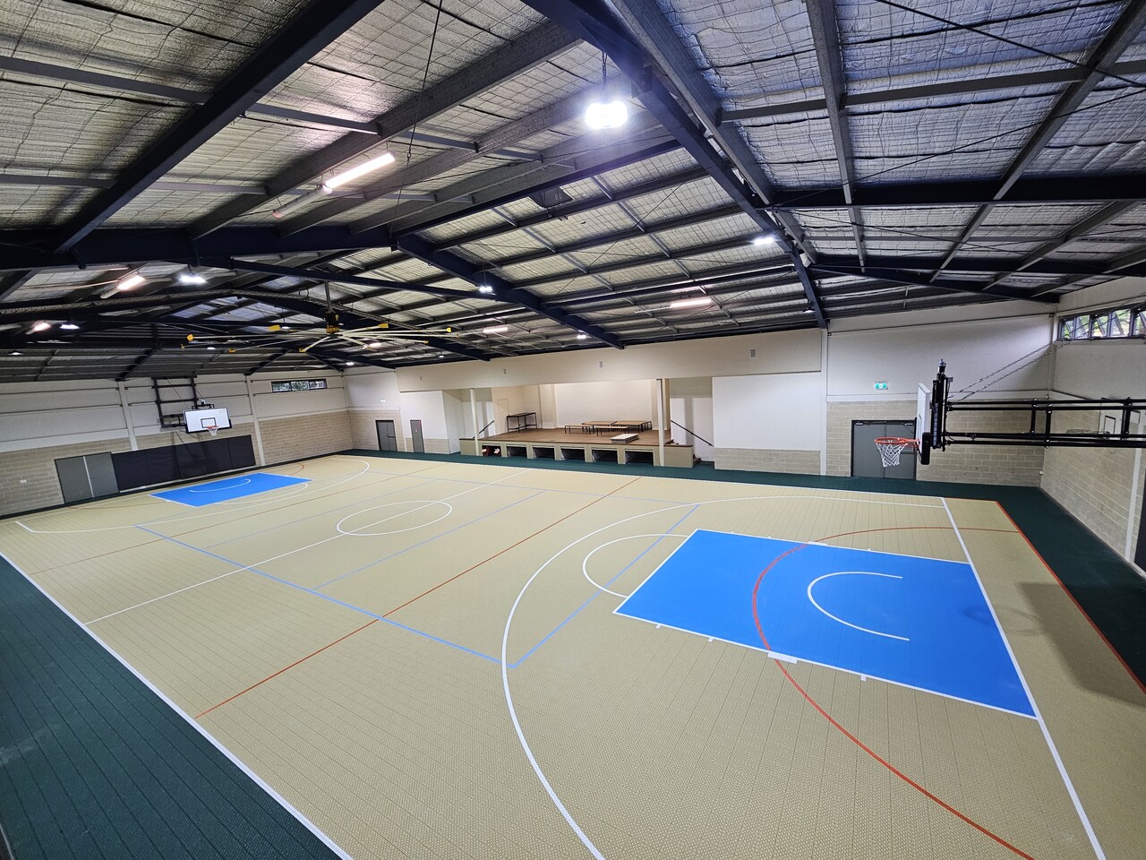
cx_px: 573
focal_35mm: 13
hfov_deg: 106.2
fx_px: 430
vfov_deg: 89.9
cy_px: 430
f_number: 2.2
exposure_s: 1/50
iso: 125
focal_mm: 2.2
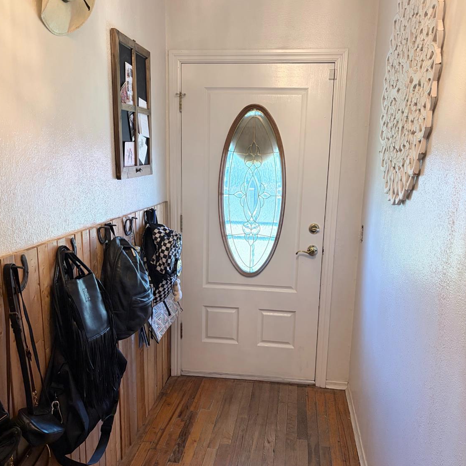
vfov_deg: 52.4
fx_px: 472
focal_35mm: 31
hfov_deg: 52.5
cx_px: 232
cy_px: 260
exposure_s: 1/60
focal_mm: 5.96
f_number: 1.6
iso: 250
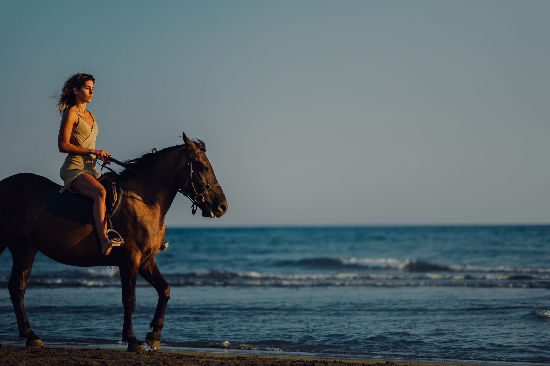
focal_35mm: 85
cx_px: 275
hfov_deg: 23.9
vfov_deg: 16.0
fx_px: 1298
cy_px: 183
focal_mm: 85
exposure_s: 1/500
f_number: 1.4
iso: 160
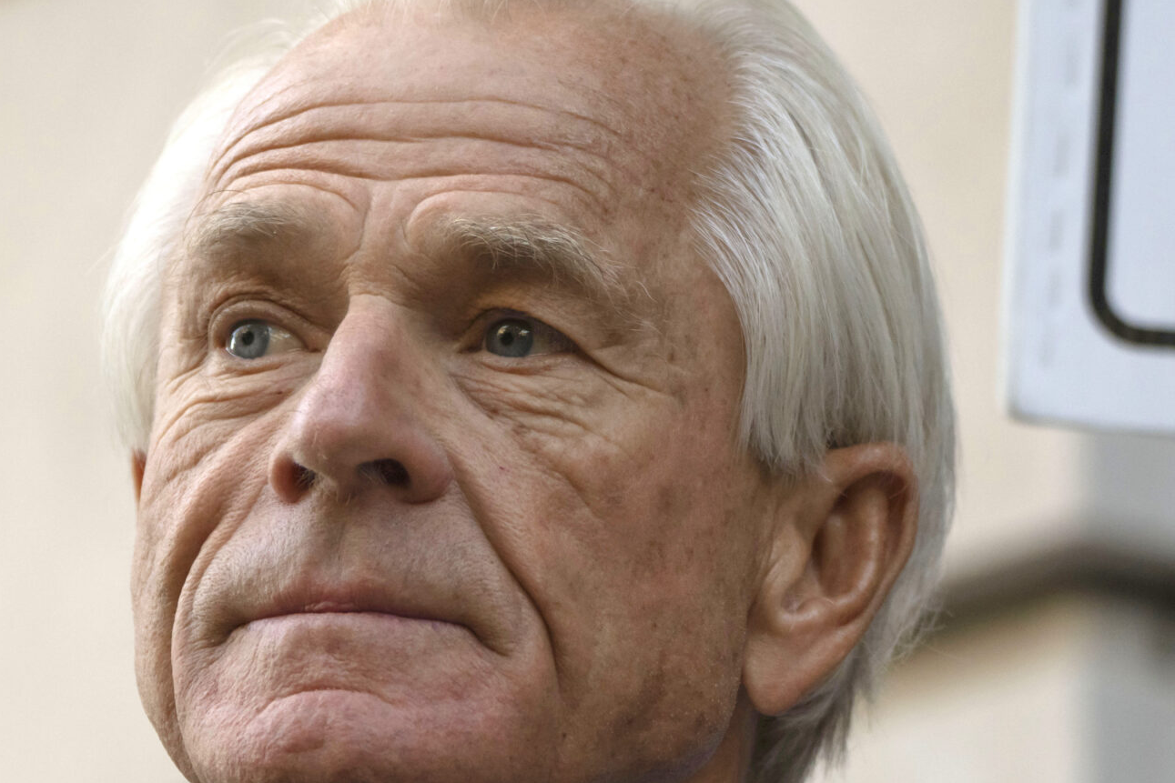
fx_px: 11065
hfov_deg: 6.1
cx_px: 360
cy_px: 651
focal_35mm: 339
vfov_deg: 4.1
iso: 2000
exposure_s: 1/800
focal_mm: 171
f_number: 5.6
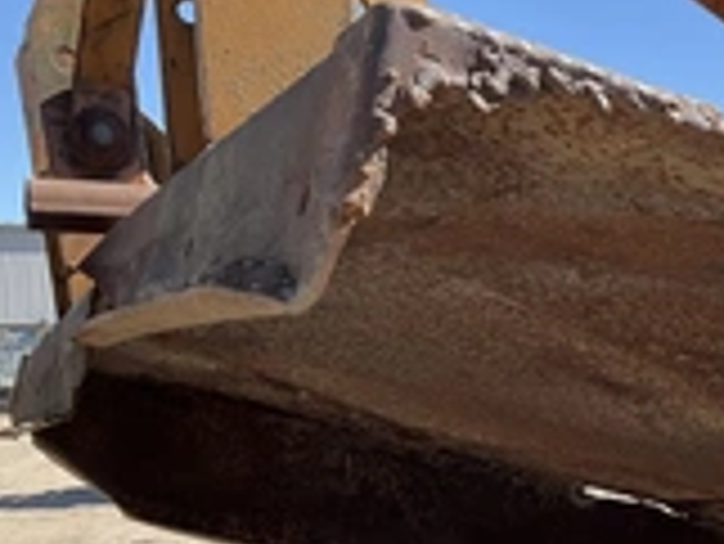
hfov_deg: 26.0
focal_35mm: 72
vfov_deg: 19.8
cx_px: 679
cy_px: 553
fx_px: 1507
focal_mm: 3
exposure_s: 1/962
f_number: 1.8
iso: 25
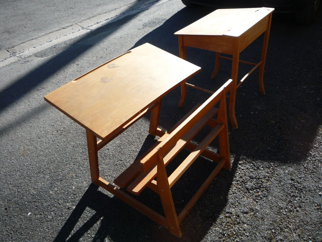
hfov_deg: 60.0
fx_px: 279
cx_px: 161
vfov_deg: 46.8
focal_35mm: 30
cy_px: 121
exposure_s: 1/400
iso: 100
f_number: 4
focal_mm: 5.2
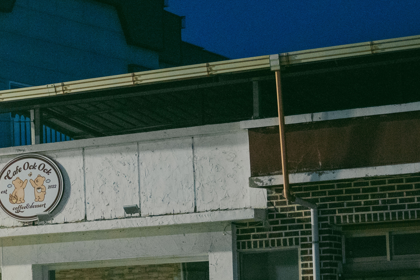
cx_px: 47
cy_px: 229
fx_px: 1726
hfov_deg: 13.8
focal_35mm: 148
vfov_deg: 9.2
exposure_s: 1/40
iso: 5000
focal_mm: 46
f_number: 2.8
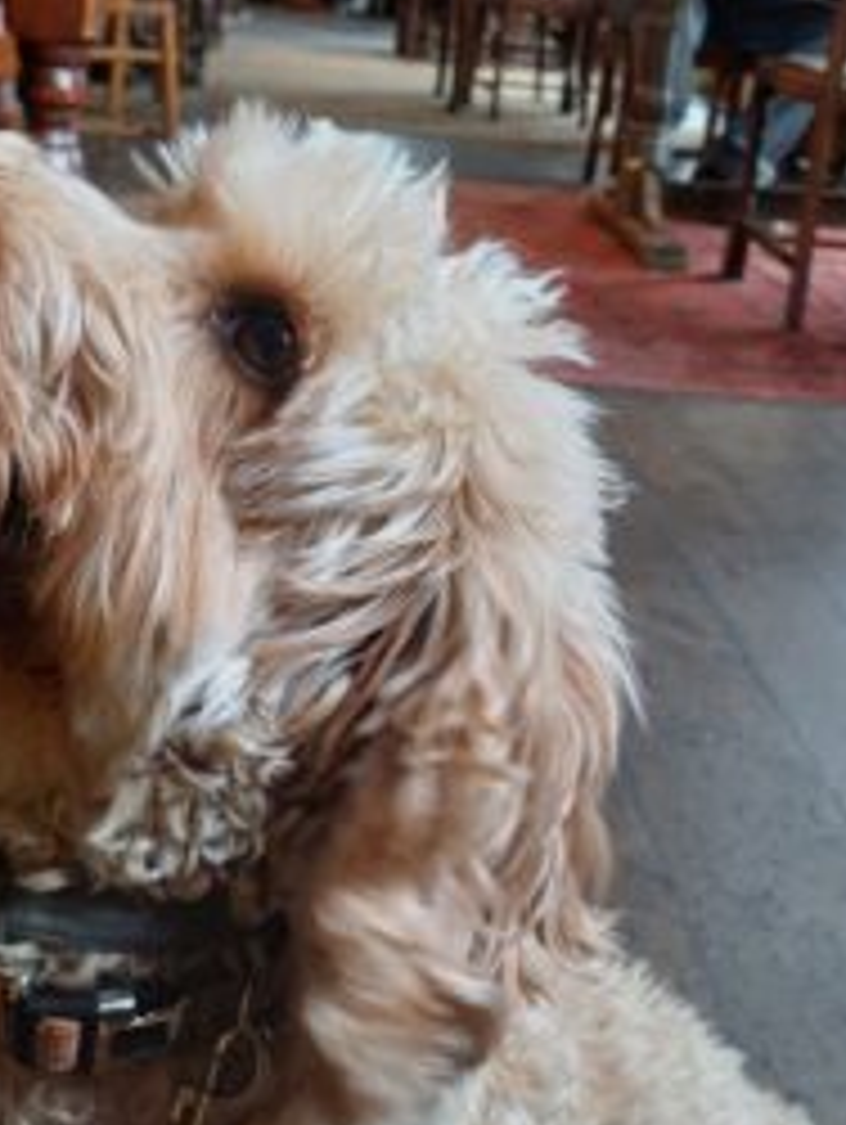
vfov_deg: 44.8
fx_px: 1301
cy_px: 248
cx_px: 338
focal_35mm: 40
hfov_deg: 35.9
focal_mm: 4.65
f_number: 1.8
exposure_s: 1/50
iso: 160
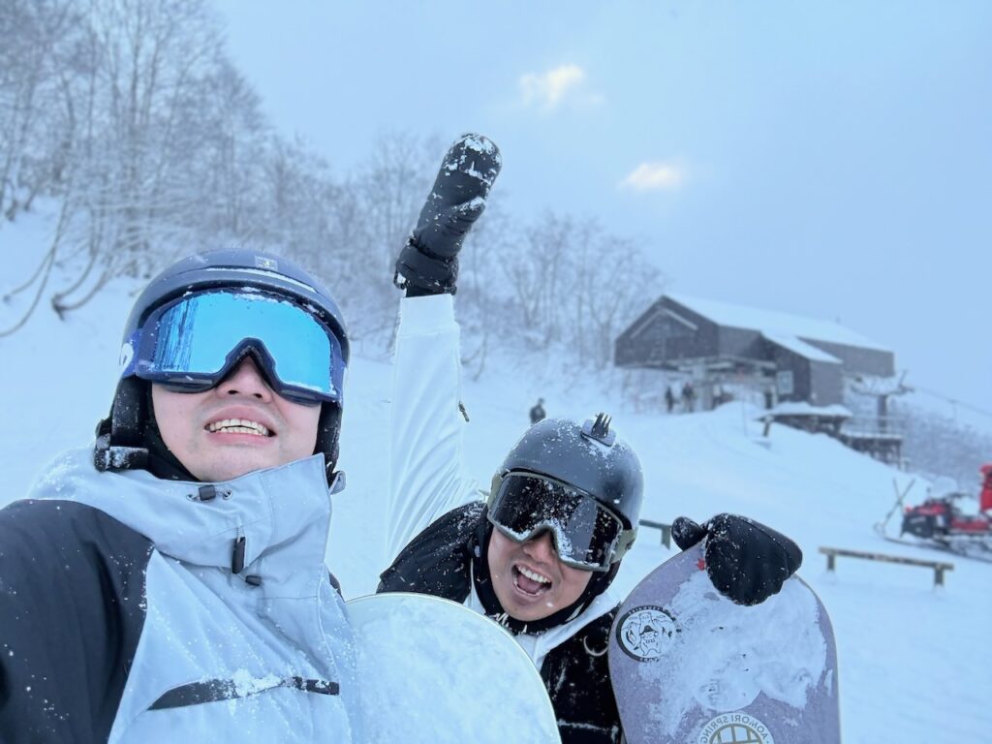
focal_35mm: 23
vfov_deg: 58.9
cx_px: 496
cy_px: 372
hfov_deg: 73.9
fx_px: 659
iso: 80
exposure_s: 1/108
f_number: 1.9
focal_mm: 2.69
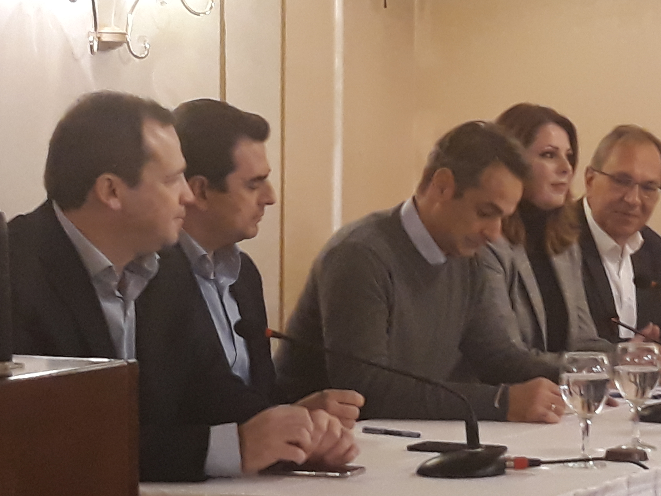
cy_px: 265
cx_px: 480
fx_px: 840
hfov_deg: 41.9
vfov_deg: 32.9
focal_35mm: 44
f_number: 1.7
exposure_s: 1/25
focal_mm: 3.71
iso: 200
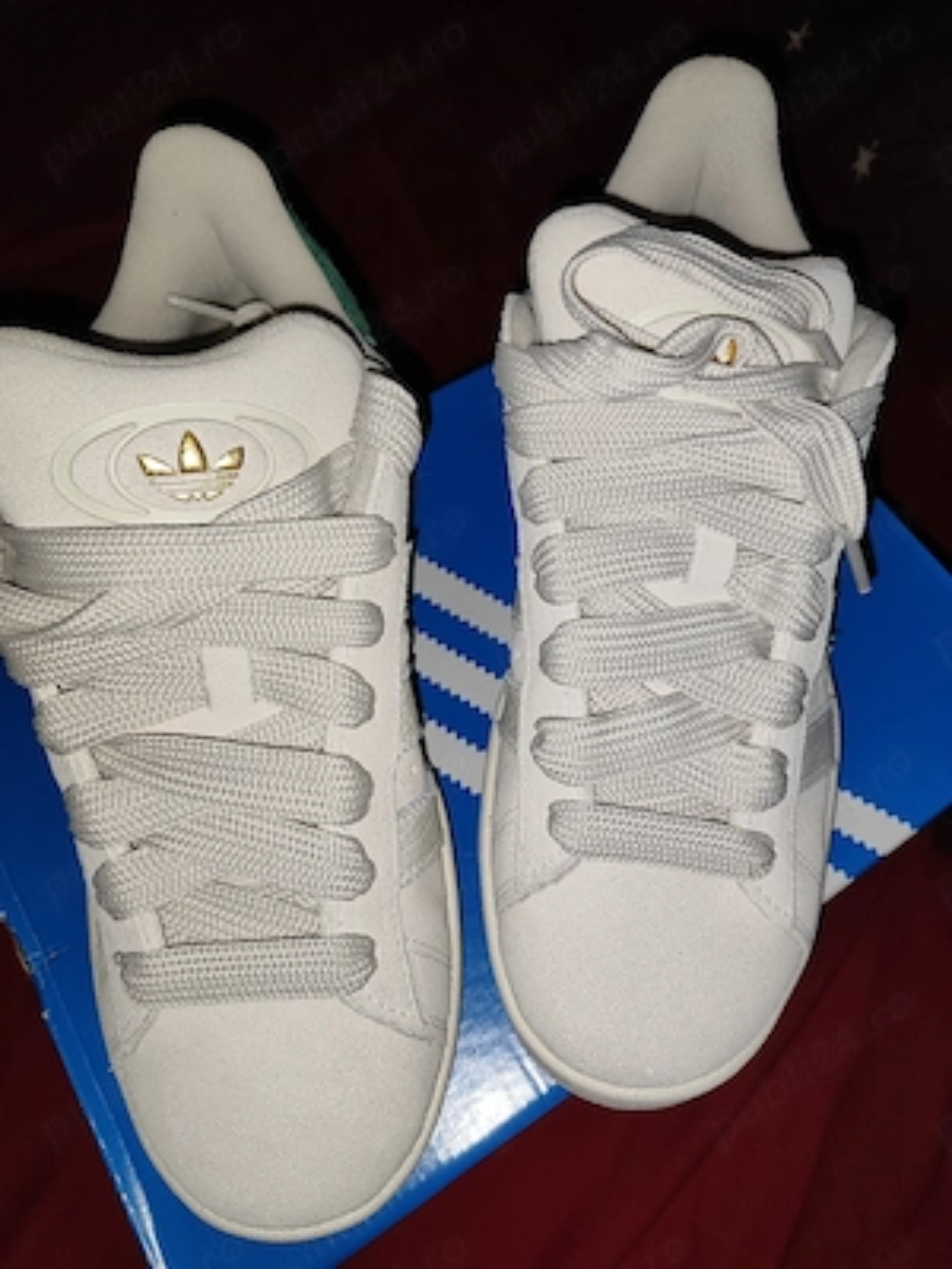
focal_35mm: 23
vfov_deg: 73.9
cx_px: 476
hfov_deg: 58.9
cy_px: 634
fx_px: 843
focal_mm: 5.59
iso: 447
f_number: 1.88
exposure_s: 1/100
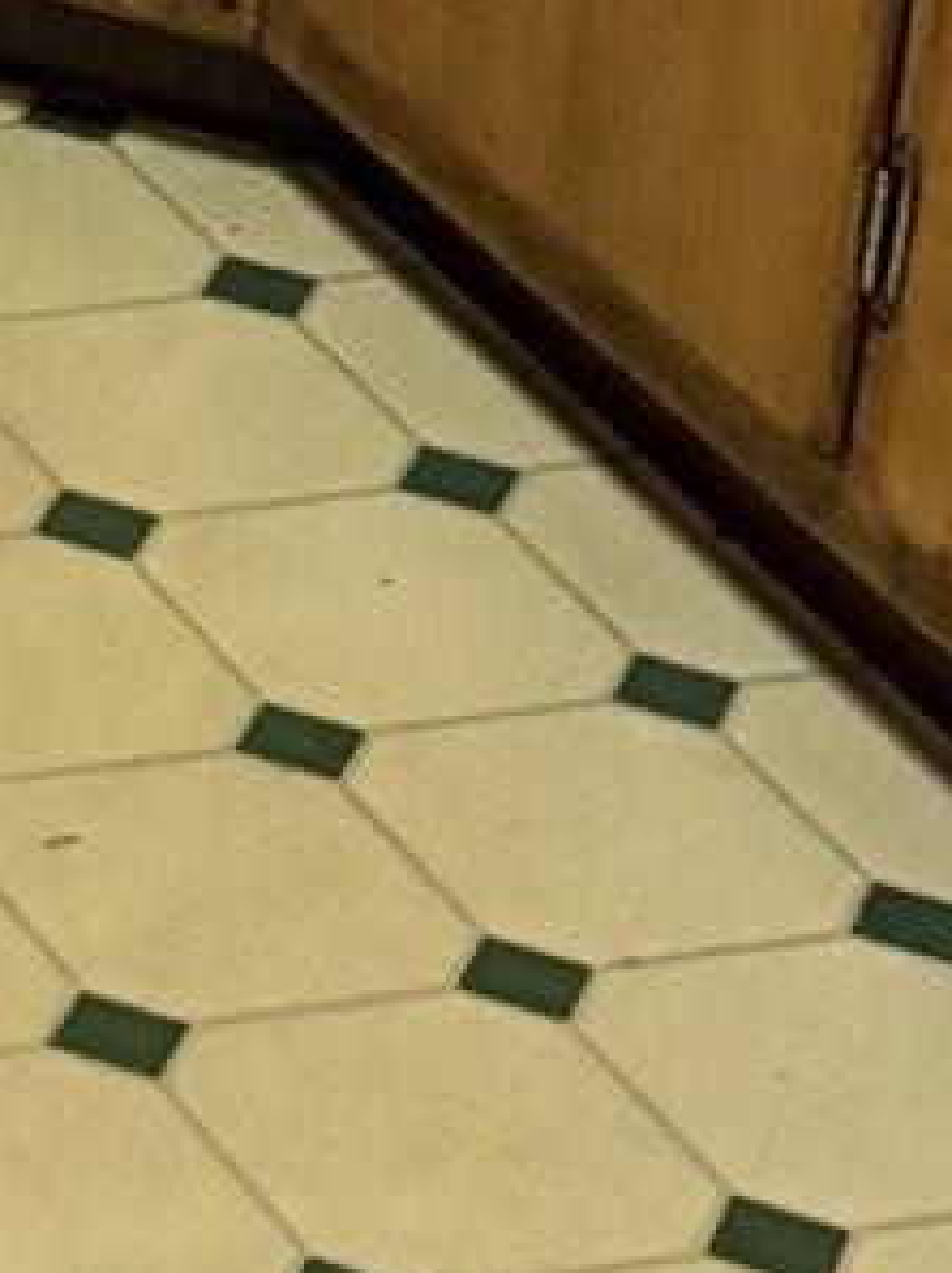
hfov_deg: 6.9
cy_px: -1582
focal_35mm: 202
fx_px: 7423
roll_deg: -3.9
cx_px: -1308
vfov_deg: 9.0
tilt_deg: -12.8
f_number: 1.6
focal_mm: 5.96
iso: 320
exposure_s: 1/40
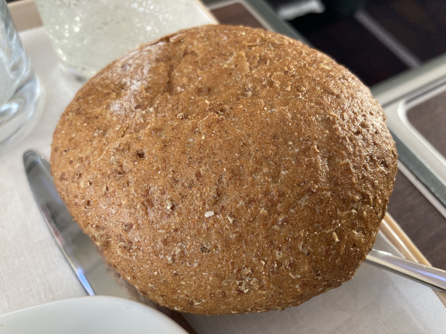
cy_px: 167
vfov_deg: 49.7
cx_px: 223
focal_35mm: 28
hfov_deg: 63.4
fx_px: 361
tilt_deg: -58.0
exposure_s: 1/56
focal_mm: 3.99
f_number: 1.8
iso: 160
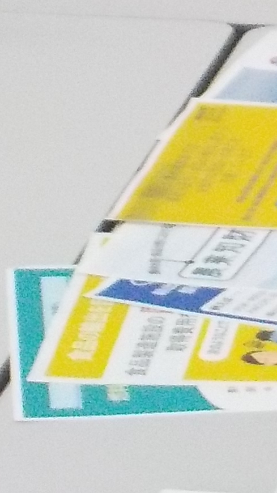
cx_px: 891
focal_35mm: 370
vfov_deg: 5.8
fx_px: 4834
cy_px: -195
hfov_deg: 3.2
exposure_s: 1/60
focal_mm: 9.7
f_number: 5.3
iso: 800
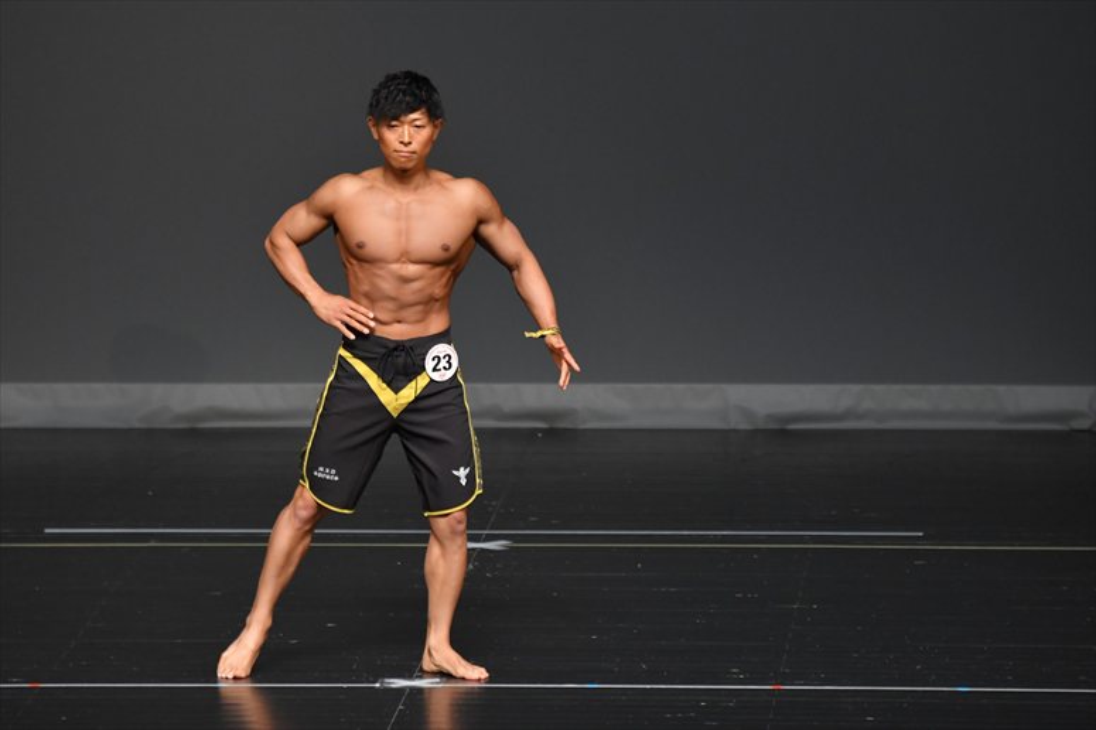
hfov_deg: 6.0
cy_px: 365
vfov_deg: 4.0
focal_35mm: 345
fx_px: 10498
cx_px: 548
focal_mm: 230
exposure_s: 1/400
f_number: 5.6
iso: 2000
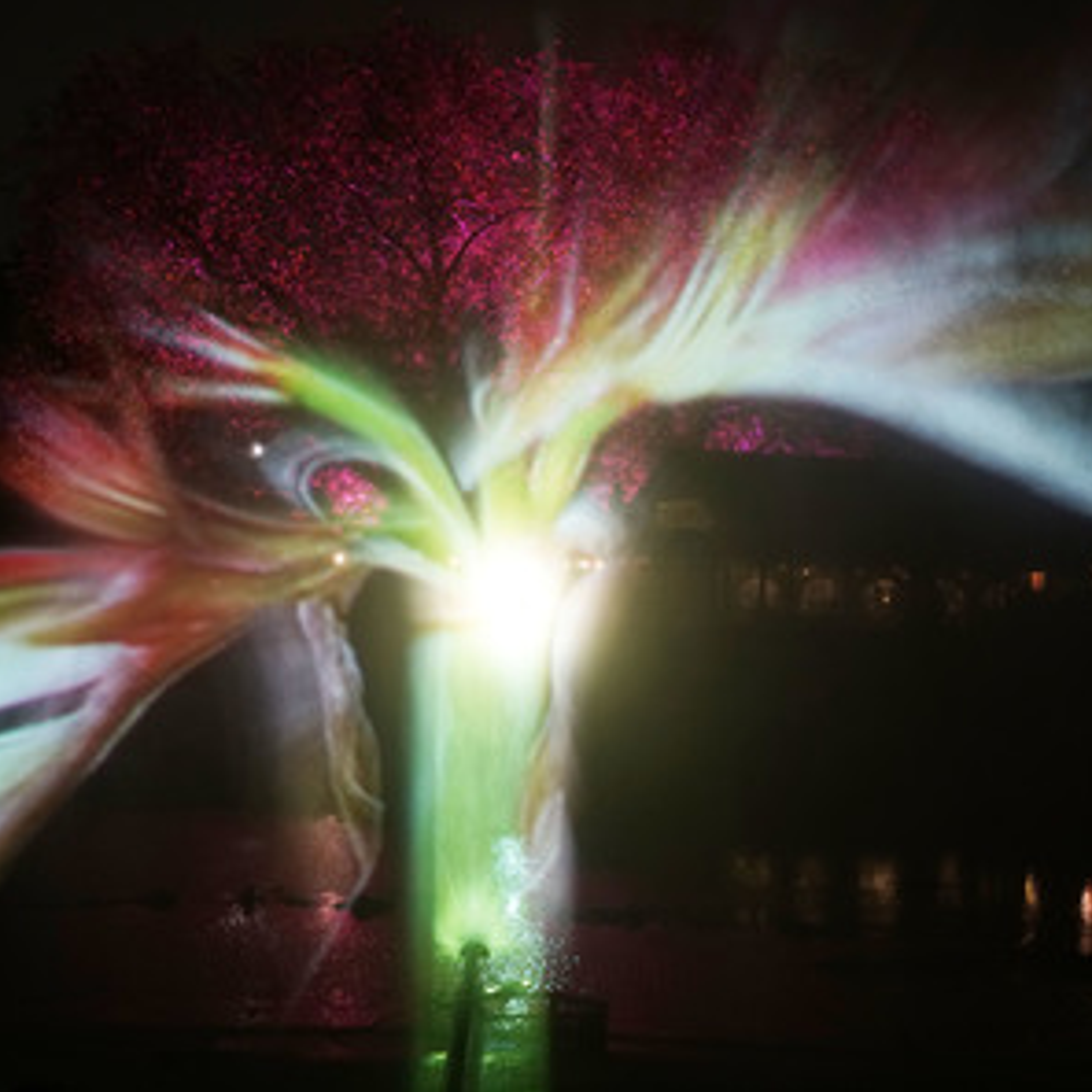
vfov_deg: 15.8
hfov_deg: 15.8
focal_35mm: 110
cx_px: 555
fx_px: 3926
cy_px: 542
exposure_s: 1/60
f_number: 1.8
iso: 1600
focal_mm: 85
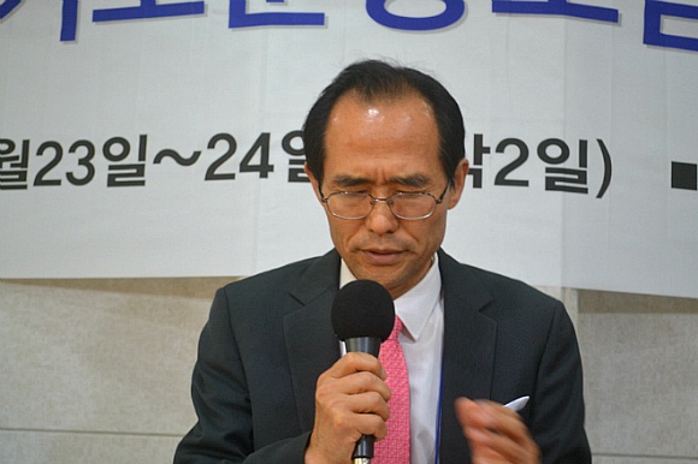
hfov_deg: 29.9
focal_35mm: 68
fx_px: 1308
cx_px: 349
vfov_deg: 20.1
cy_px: 232
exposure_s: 1/60
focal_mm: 45
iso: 1100
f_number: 5.3
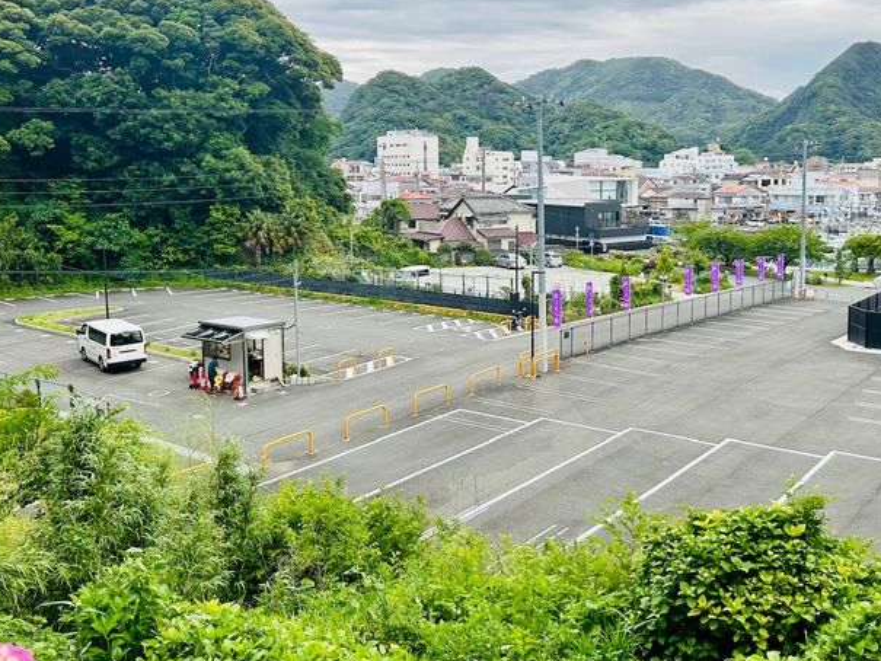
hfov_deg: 52.3
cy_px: 248
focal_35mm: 35
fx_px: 891
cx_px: 524
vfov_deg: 40.4
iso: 50
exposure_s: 1/299
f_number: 1.5
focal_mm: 5.7
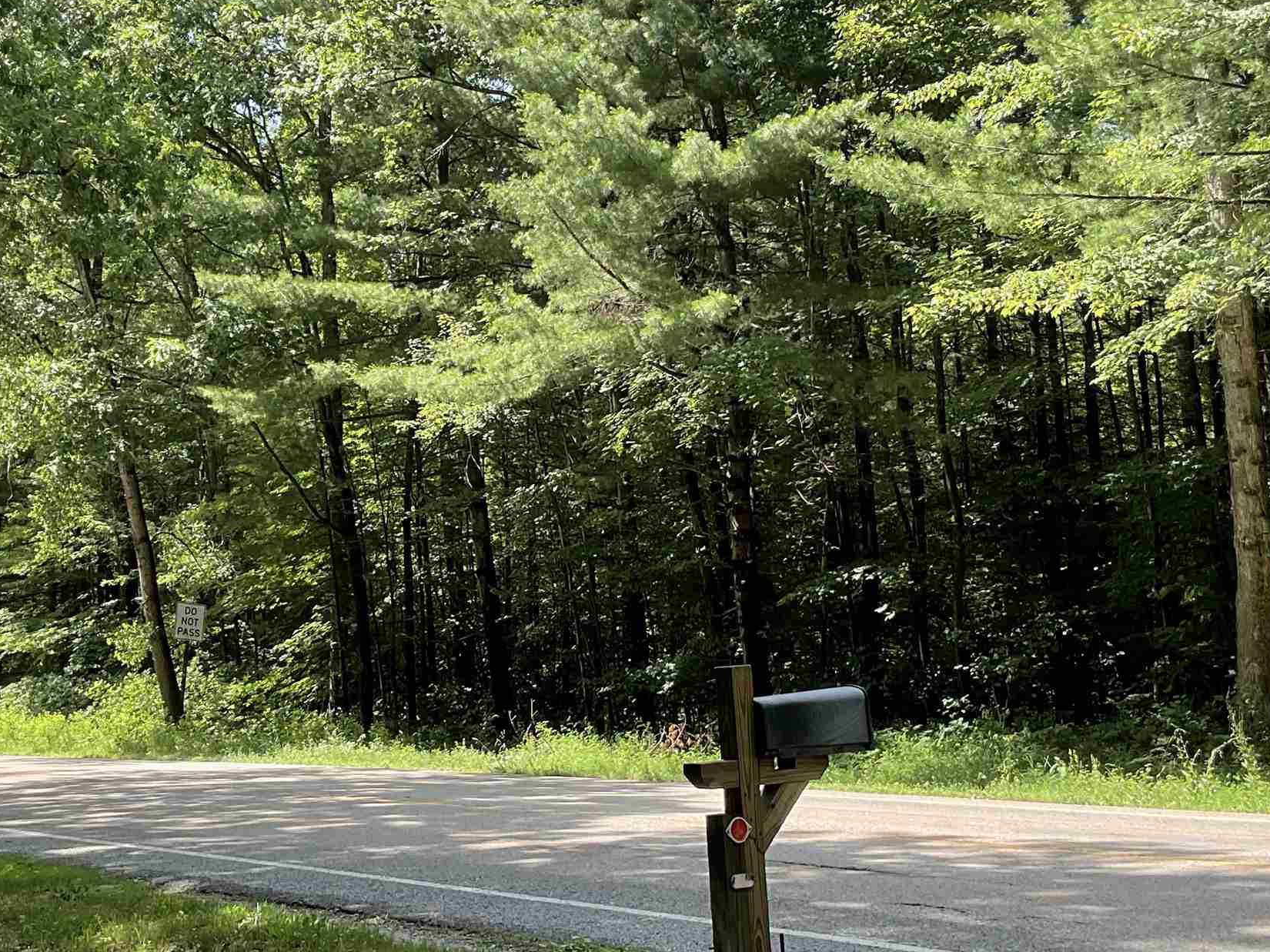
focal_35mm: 54
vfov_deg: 27.0
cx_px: 539
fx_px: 1981
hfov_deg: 35.5
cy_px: 484
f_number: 1.8
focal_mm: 3
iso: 16
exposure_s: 1/185
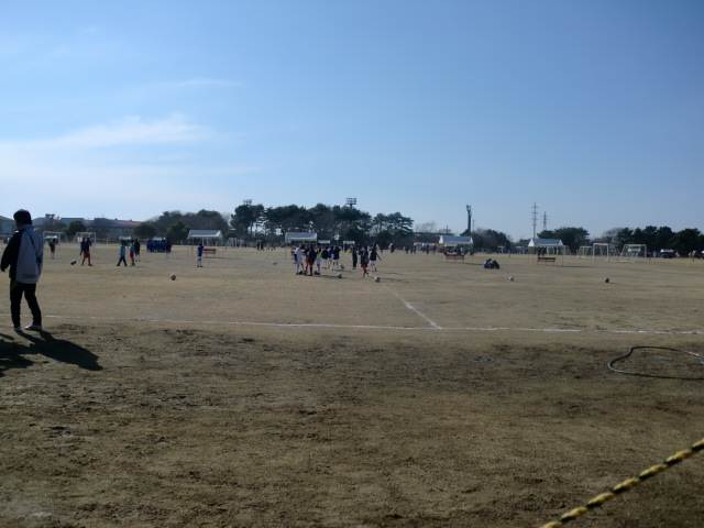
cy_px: 264
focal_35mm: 35
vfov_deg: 40.7
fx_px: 712
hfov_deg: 52.6
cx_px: 352
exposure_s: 1/400
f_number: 7.8
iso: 64
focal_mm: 6.3
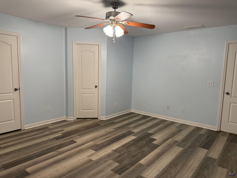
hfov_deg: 71.6
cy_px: 89
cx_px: 118
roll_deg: -1.4
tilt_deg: -5.8
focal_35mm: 24
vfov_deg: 56.8
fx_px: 164
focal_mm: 6.76
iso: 200
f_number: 1.78
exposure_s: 1/60
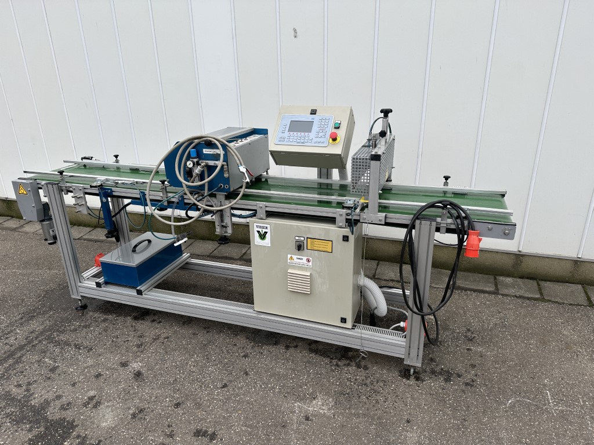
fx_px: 412
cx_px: 297
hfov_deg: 71.6
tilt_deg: -22.4
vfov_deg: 56.8
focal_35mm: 24
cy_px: 222
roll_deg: +2.3
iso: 64
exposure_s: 1/160
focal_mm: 6.86
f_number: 1.78
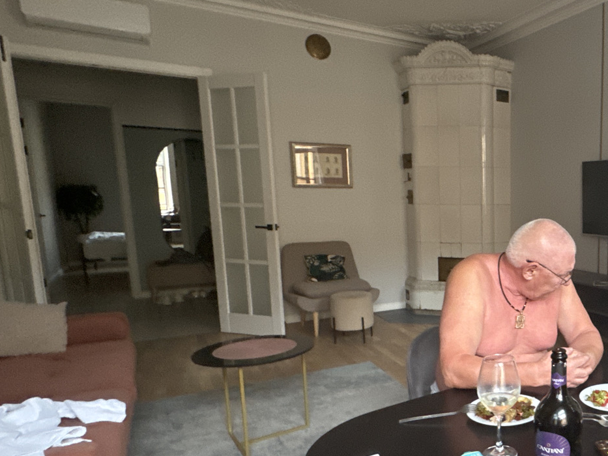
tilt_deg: -9.5
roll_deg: -1.3
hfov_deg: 52.2
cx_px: 556
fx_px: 527
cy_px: 277
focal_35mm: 30
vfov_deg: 46.5
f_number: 2.2
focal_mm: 2.22
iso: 500
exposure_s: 1/60
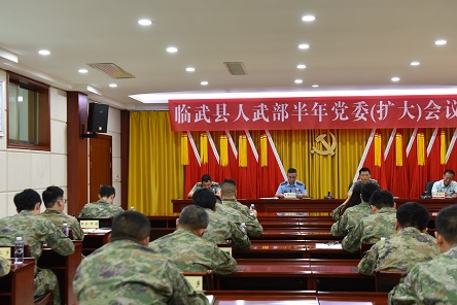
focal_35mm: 54
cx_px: 231
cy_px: 150
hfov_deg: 36.9
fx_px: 685
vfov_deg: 25.1
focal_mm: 40
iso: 800
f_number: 4
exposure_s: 1/60
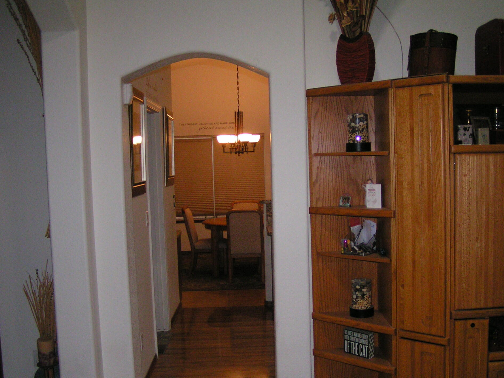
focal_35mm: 41
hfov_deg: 45.8
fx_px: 597
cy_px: 201
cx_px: 264
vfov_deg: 35.1
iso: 200
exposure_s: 1/40
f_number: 2.8
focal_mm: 5.8
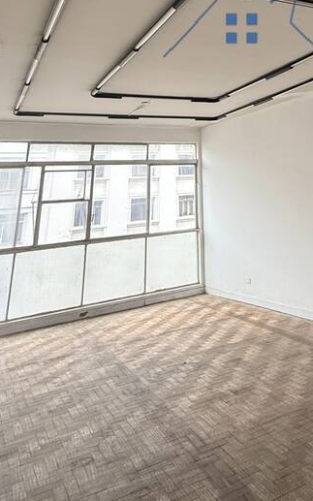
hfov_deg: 39.3
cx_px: 240
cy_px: 22
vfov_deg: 51.5
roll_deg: +0.5
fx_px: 423
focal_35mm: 31
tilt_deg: +24.6
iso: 80
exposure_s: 1/99
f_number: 2.2
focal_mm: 2.22
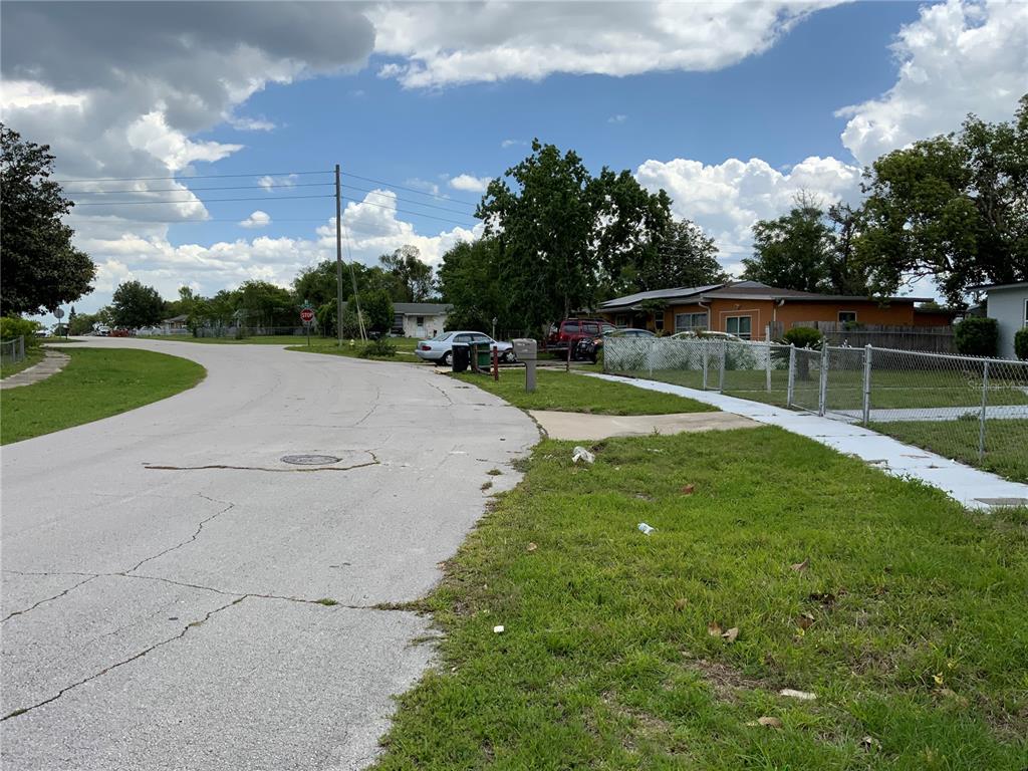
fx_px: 861
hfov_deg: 61.7
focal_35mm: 29
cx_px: 514
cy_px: 386
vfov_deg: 48.2
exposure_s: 1/2058
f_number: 1.8
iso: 20
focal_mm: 3
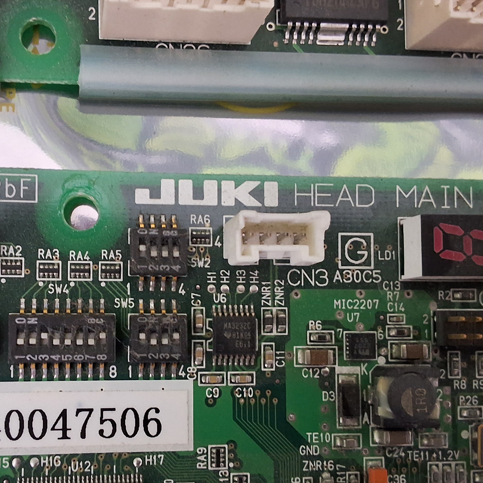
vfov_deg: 39.0
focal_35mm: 43
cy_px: 291
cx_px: 169
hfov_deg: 38.8
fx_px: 679
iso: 400
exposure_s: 1/20
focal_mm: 2.91
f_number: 1.9
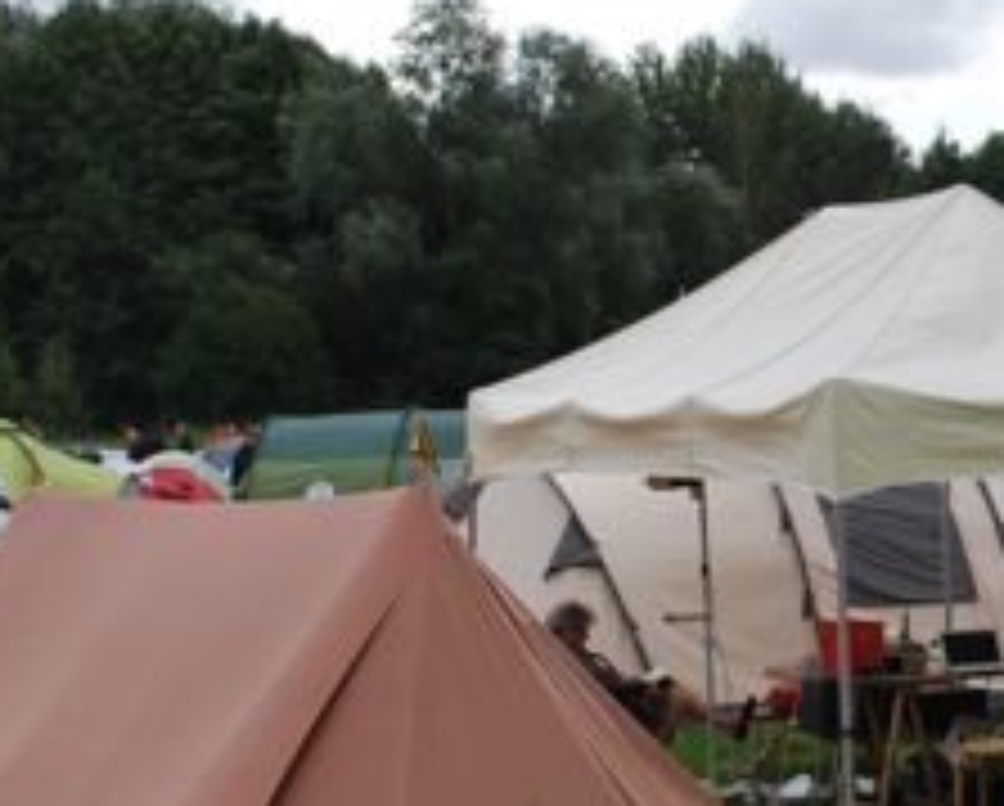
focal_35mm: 105
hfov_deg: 17.8
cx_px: 1018
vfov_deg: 14.7
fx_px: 3124
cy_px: 369
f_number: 8
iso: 100
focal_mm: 26
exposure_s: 1/250
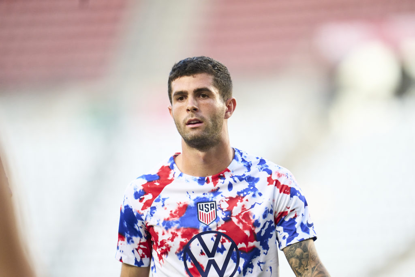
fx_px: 4611
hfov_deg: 5.2
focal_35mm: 400
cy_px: 138
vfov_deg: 3.4
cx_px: 208
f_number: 2.8
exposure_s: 1/800
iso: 1600
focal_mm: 400
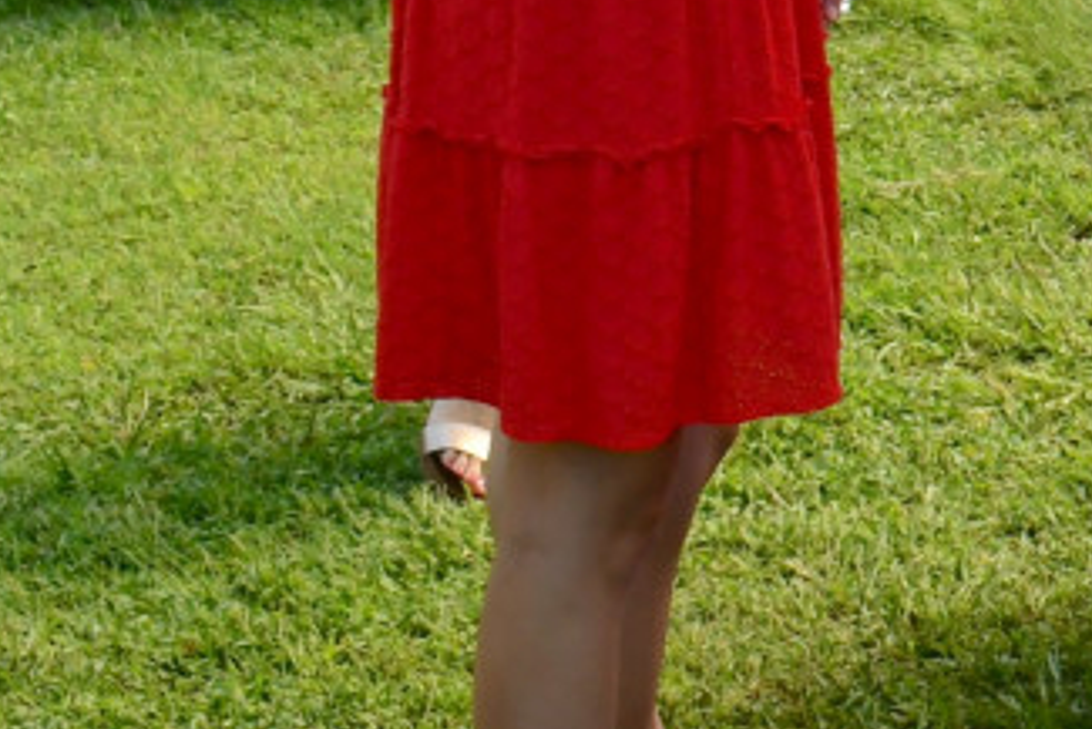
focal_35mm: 146
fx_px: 4430
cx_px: 1781
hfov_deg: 13.1
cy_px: -296
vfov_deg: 9.2
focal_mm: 22
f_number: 8
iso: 320
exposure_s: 1/250
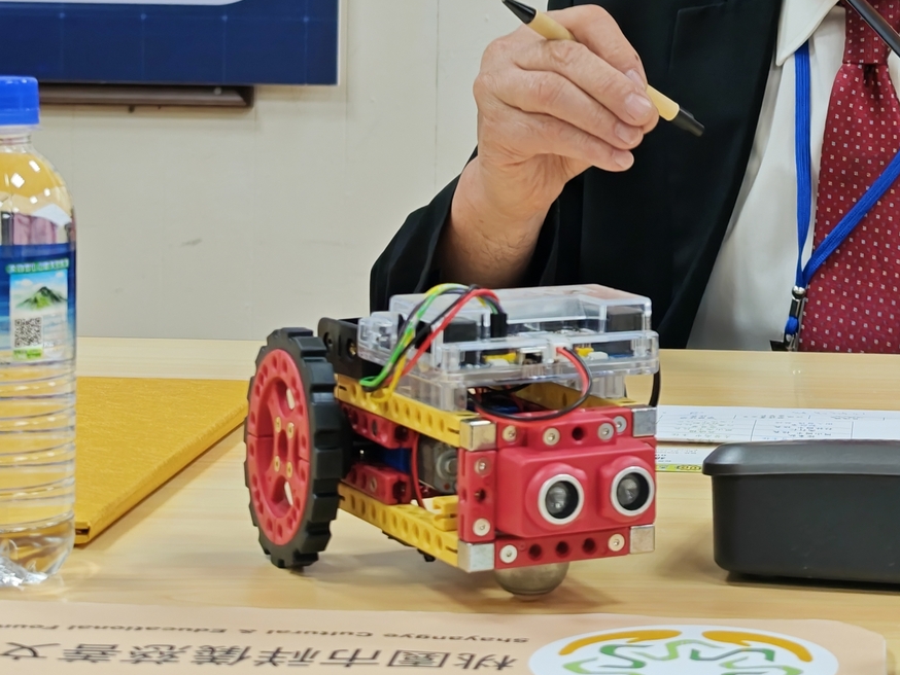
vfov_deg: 14.4
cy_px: -15
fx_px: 2627
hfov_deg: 19.2
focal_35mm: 101
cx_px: 741
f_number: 2
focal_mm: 8.72
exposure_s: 1/120
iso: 191
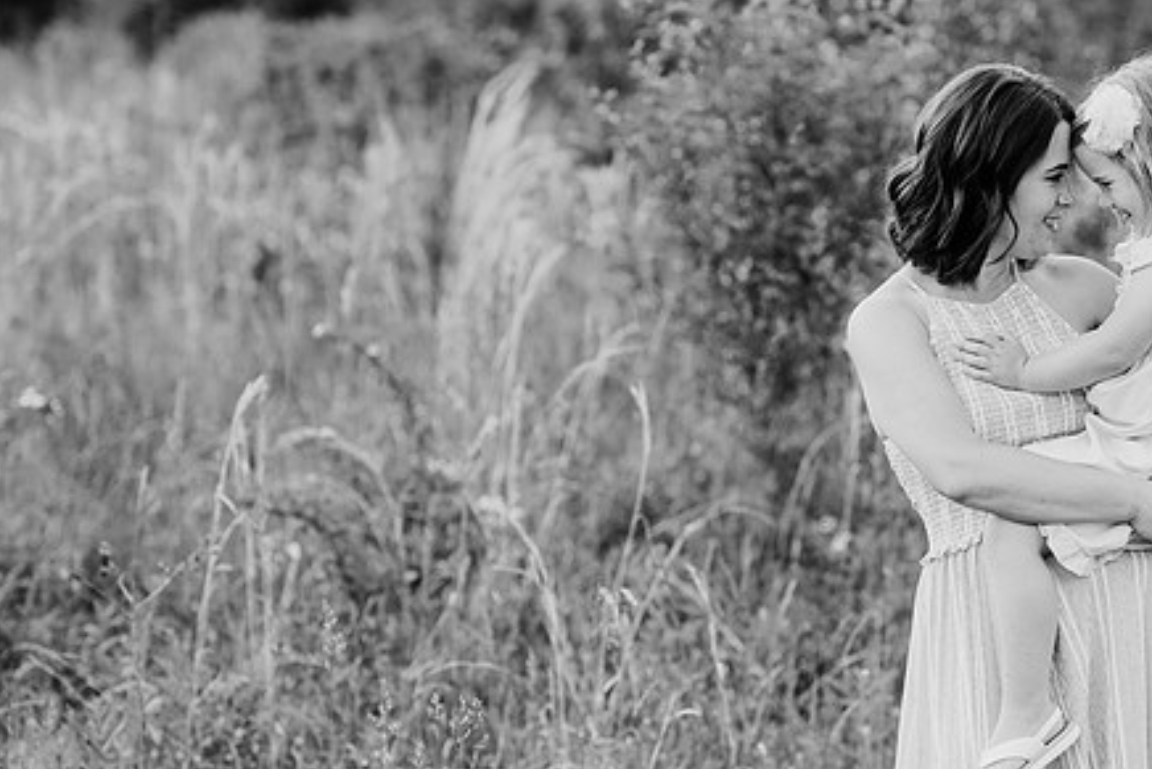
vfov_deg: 12.1
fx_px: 3617
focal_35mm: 113
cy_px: 400
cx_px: 687
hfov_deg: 18.1
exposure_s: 1/320
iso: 200
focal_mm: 85
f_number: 2.5
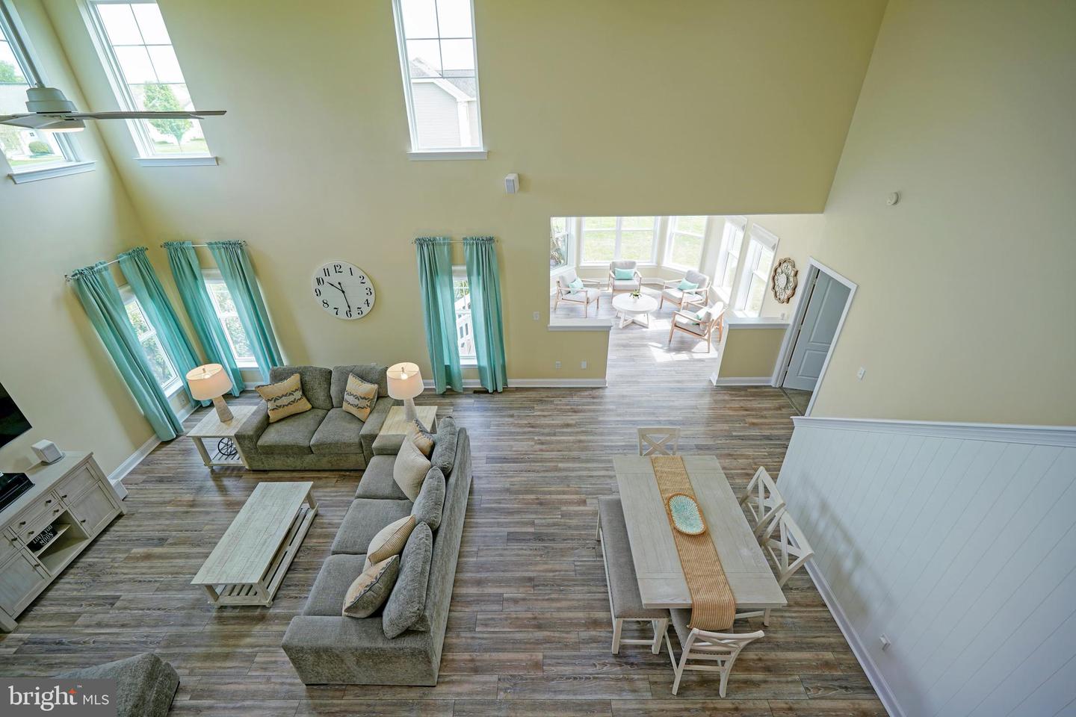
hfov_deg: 100.4
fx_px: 448
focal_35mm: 15
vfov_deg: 77.3
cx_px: 538
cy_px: 358
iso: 100
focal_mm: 10
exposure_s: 1/50
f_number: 3.5
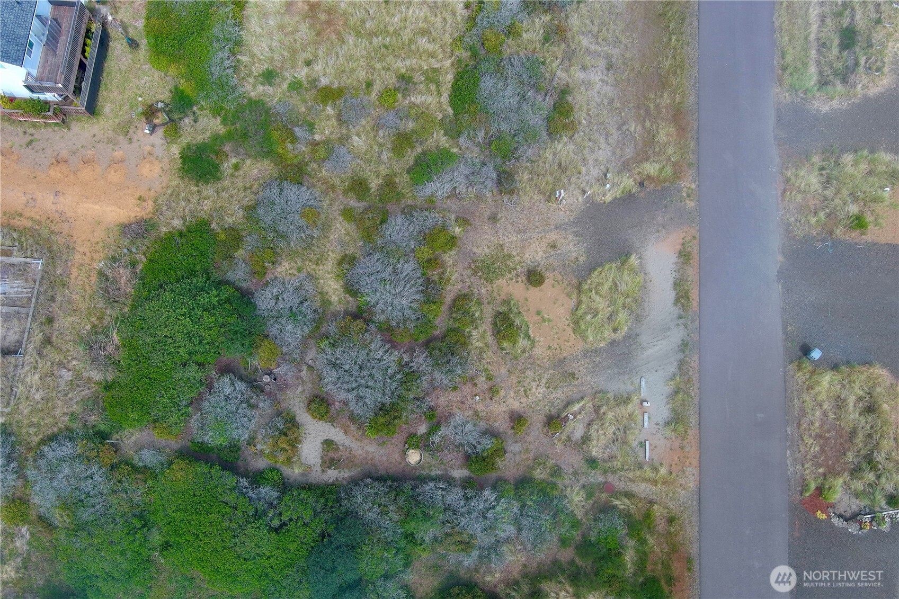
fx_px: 724
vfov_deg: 45.0
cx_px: 450
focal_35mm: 29
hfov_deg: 63.7
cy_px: 300
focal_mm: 10.57
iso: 100
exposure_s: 1/1076
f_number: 2.8
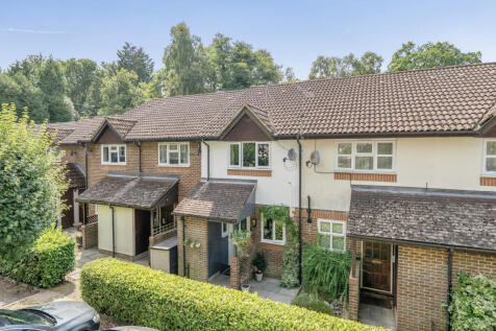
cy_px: 166
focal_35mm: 18
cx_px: 248
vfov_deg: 67.3
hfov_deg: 90.0
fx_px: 248
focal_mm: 12
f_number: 4
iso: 400
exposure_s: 1/1600
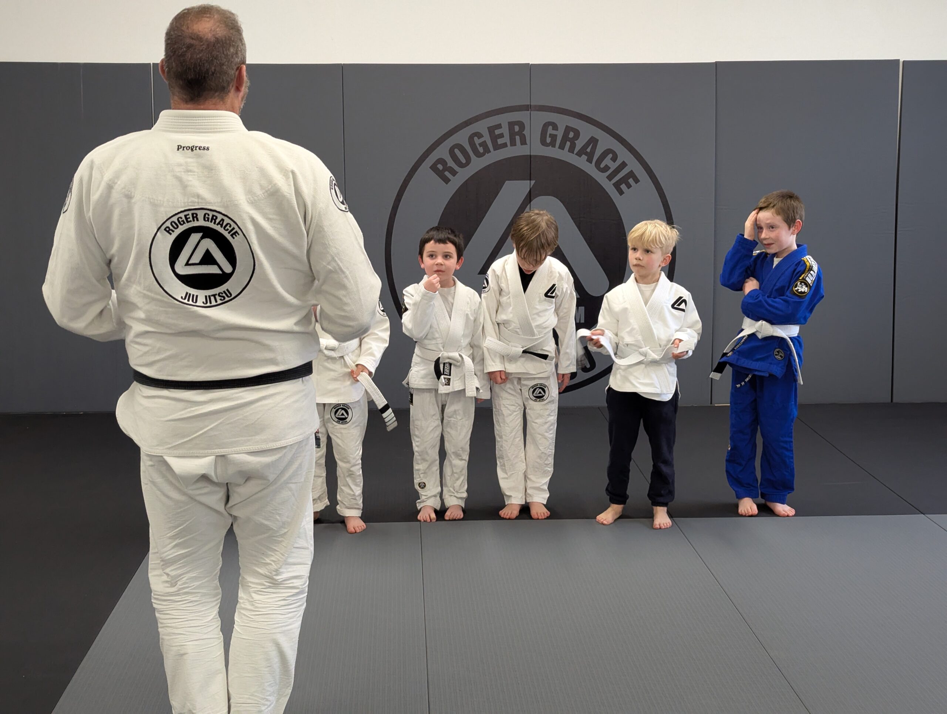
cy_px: 357
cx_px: 474
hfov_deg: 39.6
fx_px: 1315
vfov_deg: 30.3
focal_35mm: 48
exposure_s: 1/112
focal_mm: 6.81
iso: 205
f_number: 1.85
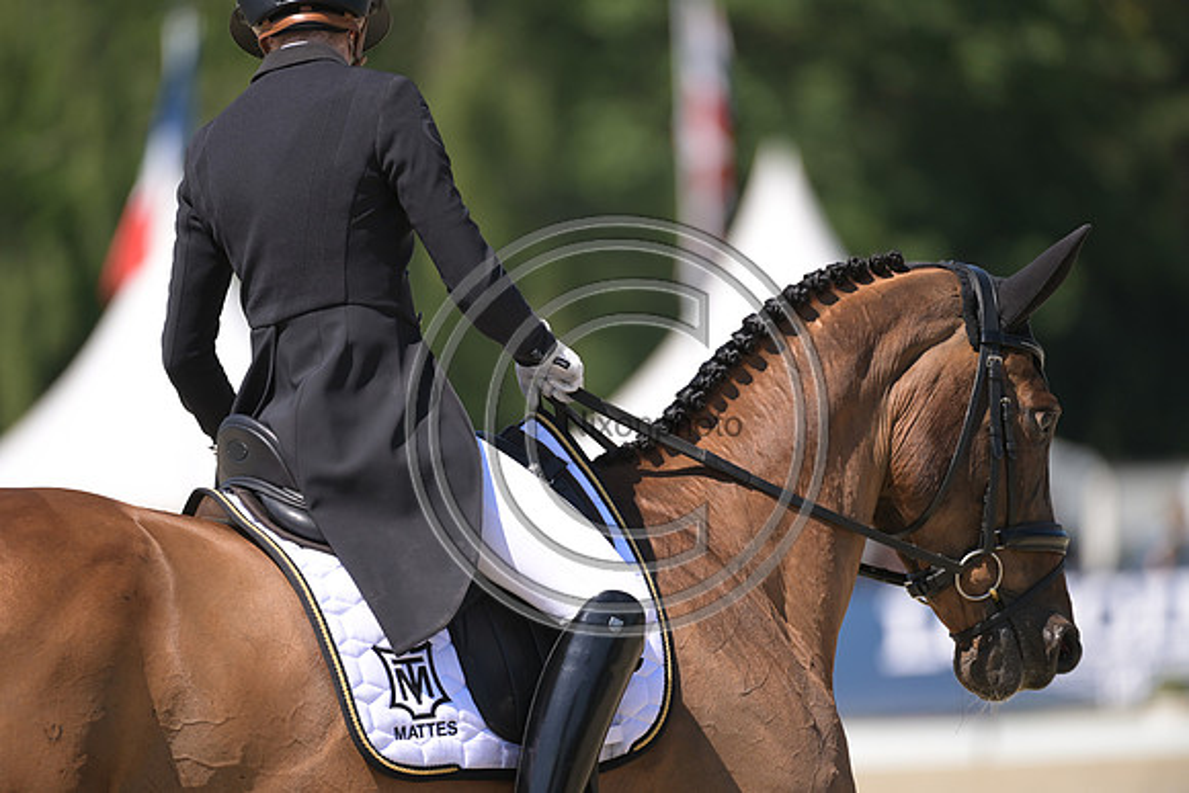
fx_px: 13214
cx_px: 594
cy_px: 396
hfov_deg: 5.2
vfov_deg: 3.4
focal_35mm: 400
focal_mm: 400
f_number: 5
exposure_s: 1/1250
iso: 320
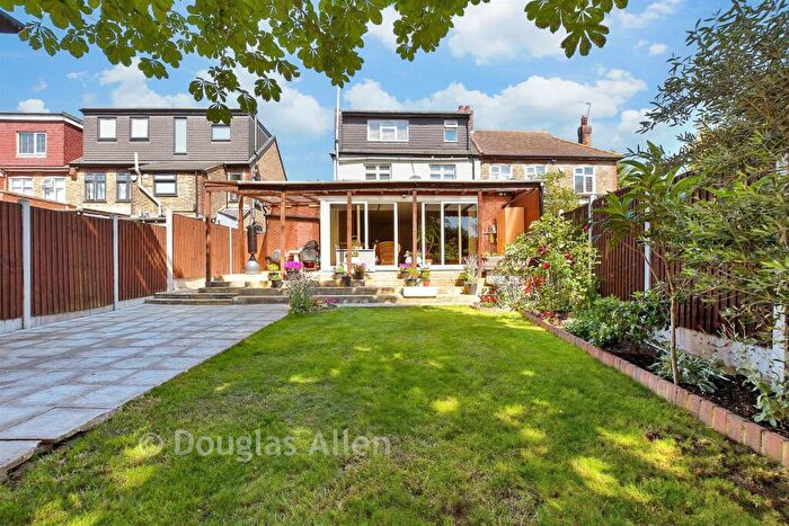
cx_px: 394
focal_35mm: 15
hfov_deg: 100.4
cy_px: 263
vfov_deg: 77.4
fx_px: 329
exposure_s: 1/125
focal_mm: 10
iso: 100
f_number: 8
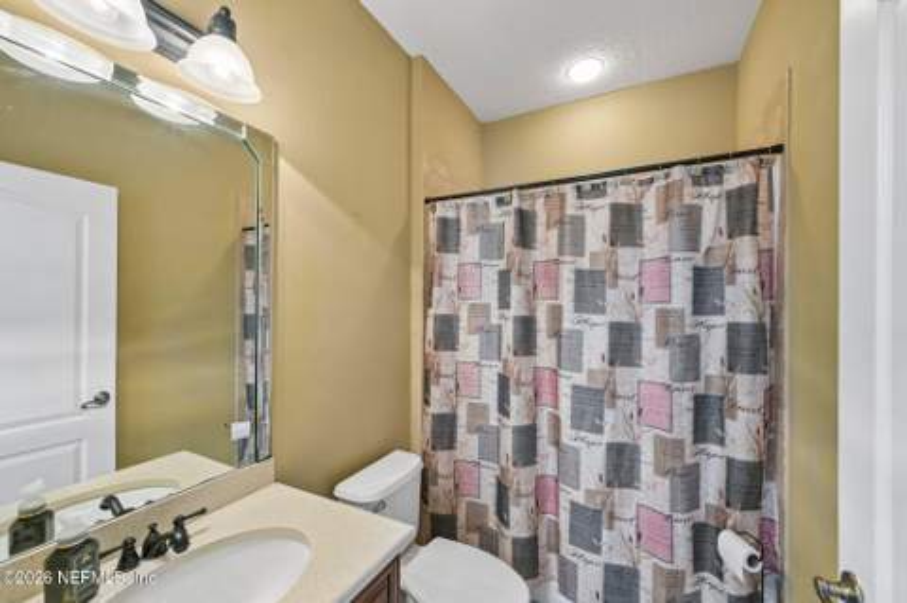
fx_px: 352
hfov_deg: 104.3
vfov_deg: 81.1
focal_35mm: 14
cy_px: 302
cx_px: 454
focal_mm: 14
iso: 400
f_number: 8
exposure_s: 1/4
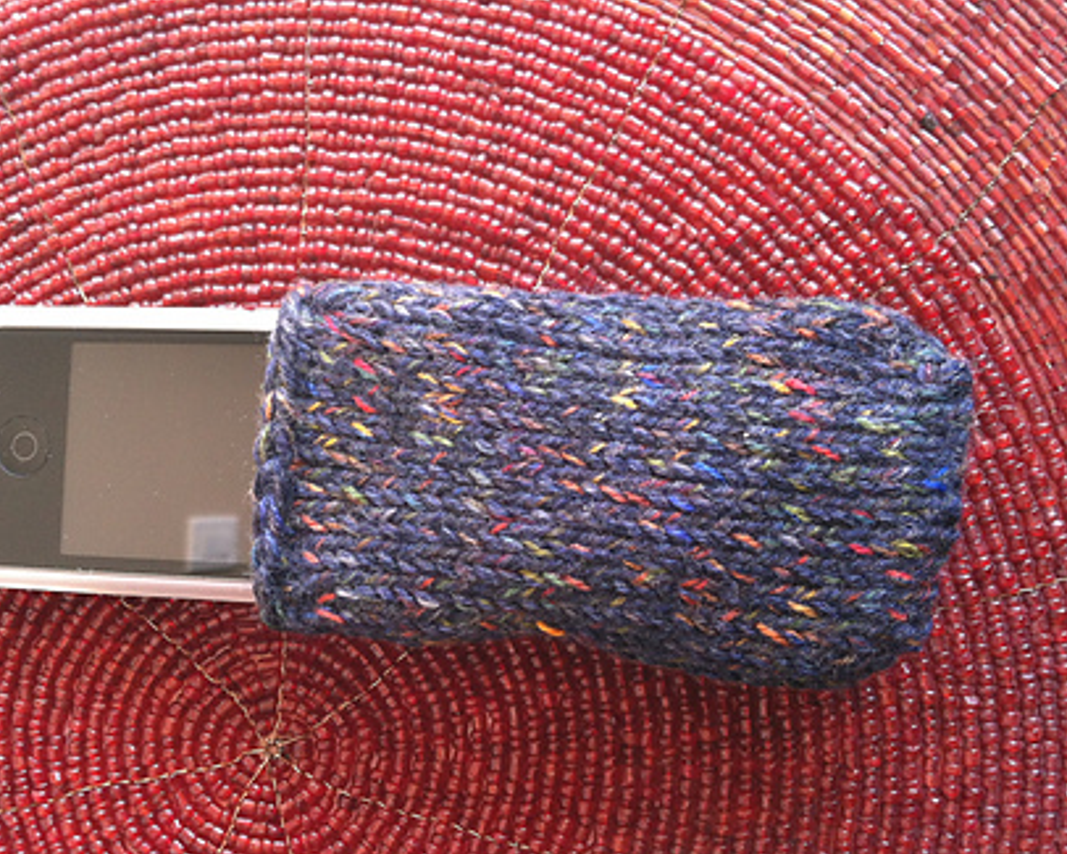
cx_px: 486
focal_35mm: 42
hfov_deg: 43.8
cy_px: 424
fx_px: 1327
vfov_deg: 35.7
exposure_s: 1/15
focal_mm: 3.85
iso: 125
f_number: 2.8
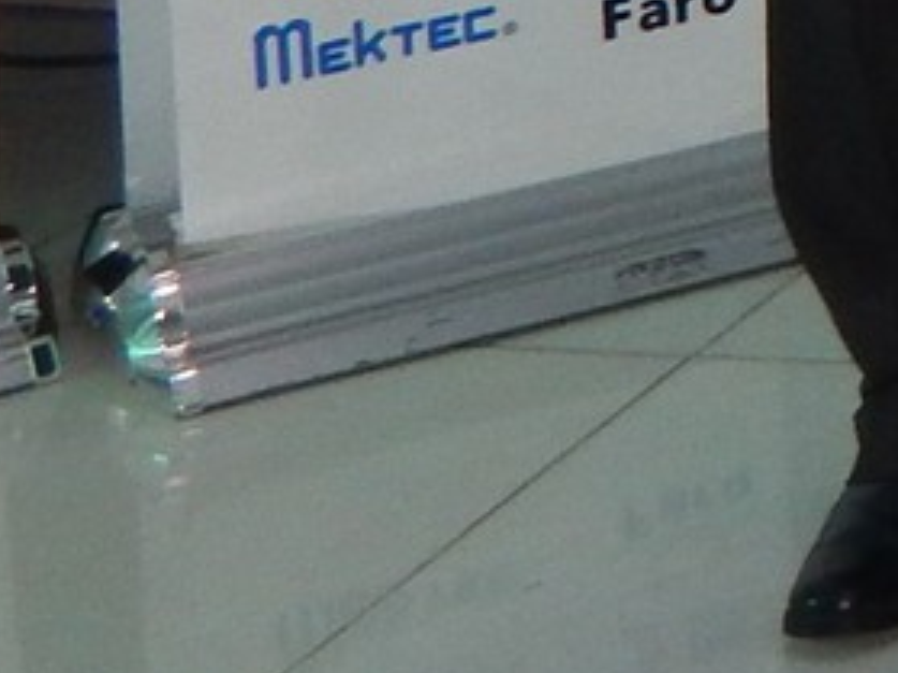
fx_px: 5757
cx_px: 3116
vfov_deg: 6.0
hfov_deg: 7.4
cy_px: -1555
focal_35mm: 222
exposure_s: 1/30
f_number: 3.2
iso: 200
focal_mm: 5.6
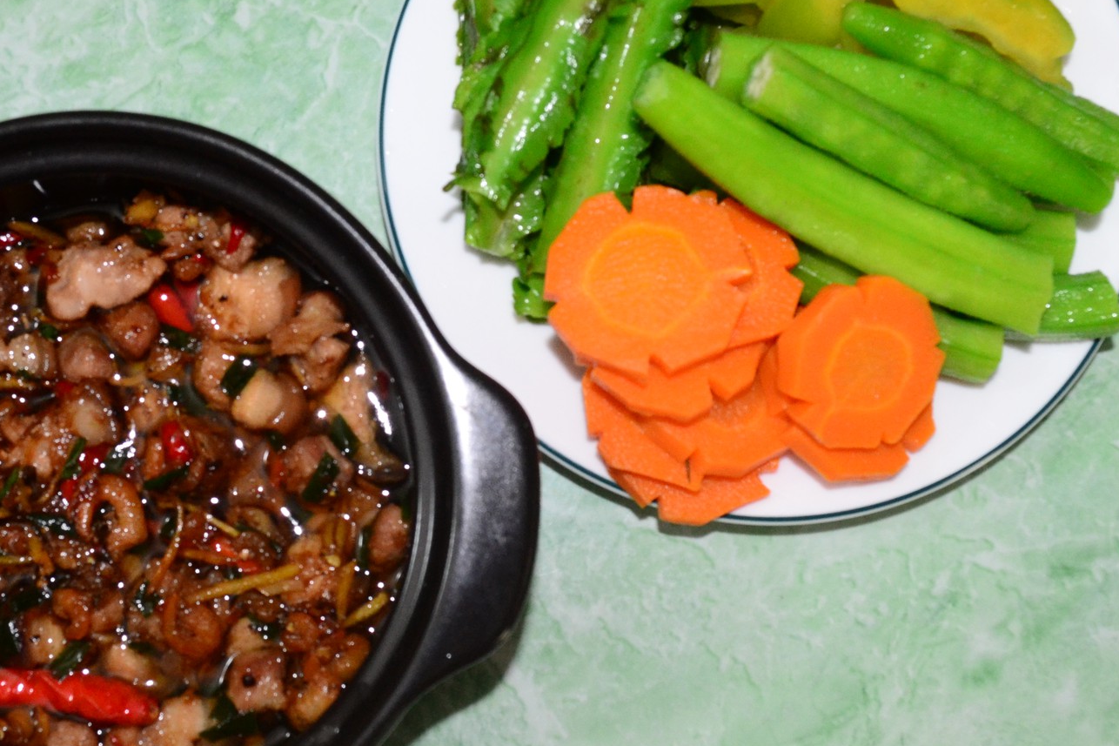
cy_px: 325
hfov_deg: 35.4
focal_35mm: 56
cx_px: 397
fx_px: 1740
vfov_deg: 24.2
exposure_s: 1/15
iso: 1400
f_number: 6.3
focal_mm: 24
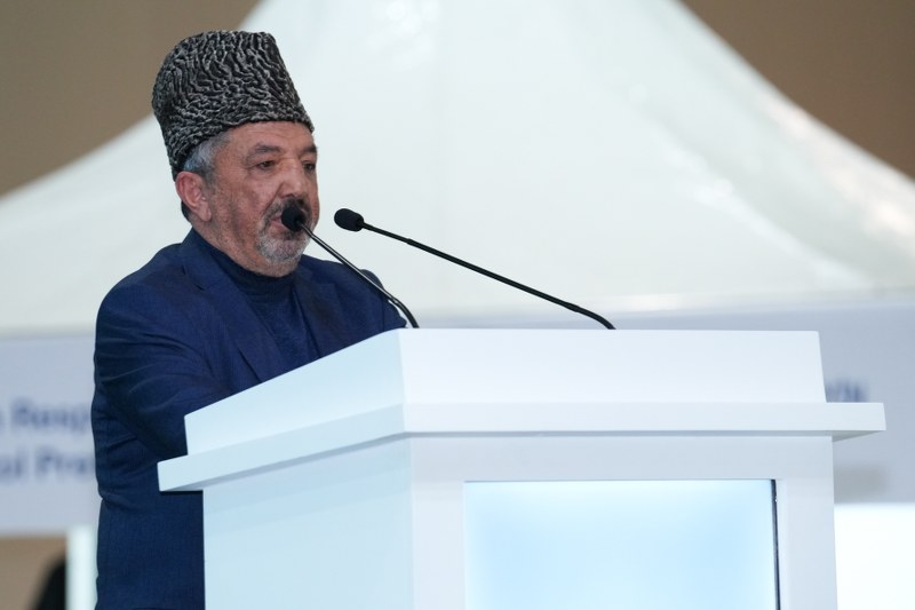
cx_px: 458
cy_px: 305
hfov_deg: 6.9
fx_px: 7623
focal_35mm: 300
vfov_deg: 4.6
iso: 2500
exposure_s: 1/200
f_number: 4
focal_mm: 200
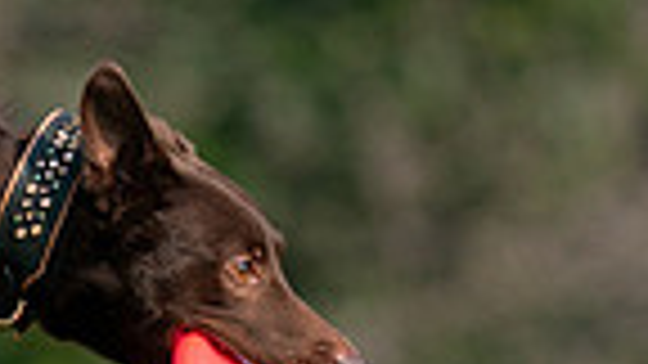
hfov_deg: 1.2
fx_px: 31495
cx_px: -122
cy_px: 793
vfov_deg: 0.7
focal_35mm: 1833
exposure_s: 1/4000
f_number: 6.3
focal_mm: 433
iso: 1250
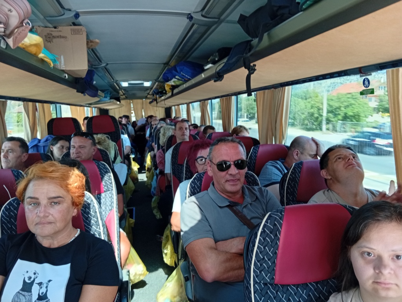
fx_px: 302
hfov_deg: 67.2
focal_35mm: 26
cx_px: 201
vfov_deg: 53.2
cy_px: 151
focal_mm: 3.96
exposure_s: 1/33.3
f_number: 1.8
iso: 224
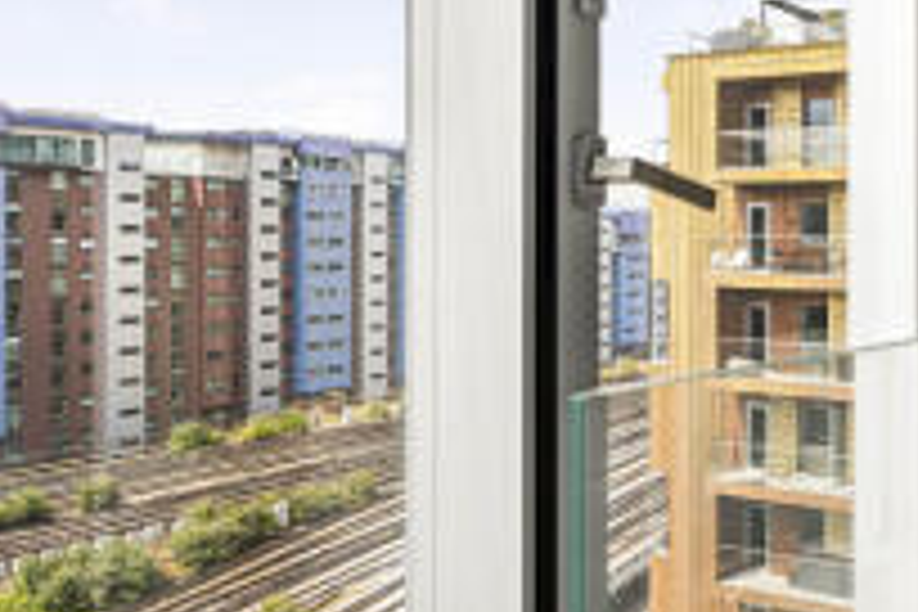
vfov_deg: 31.1
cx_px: 738
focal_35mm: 43
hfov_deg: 43.3
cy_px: 236
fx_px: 1095
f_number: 6.3
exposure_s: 1/1600
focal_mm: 18.4
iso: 400
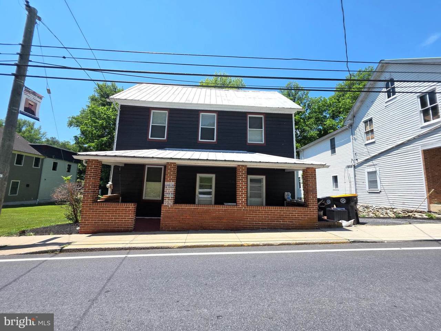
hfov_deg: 106.2
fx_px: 166
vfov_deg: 89.9
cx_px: 220
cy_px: 166
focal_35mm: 13
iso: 80
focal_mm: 2.2
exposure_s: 1/2000
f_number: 1.9
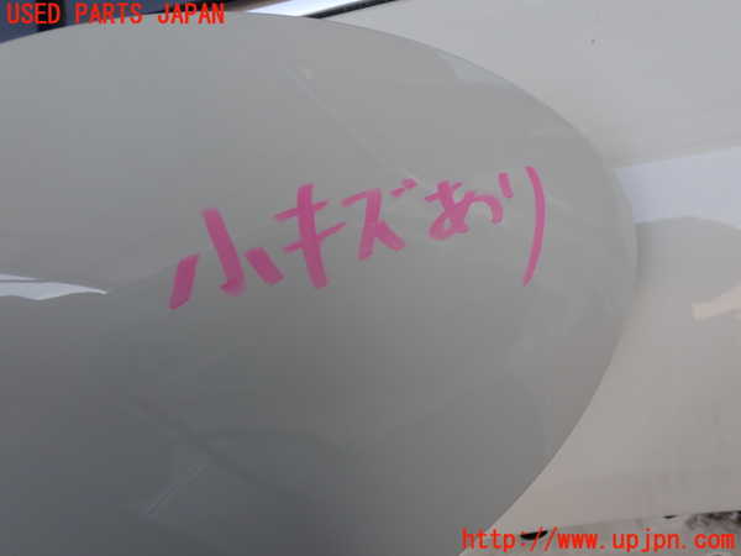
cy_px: 278
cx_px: 370
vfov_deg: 46.8
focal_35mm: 30
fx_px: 642
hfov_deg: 60.0
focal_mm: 5.4
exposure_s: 1/200
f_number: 3.2
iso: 100
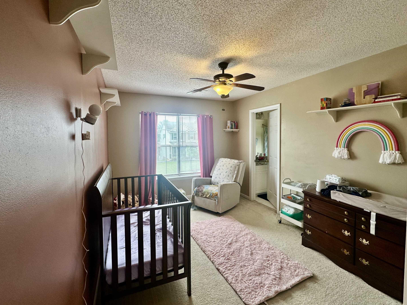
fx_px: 176
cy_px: 143
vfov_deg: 81.7
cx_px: 192
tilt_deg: -3.6
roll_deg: +0.4
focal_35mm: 15
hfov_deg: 98.1
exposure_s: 1/120
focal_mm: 2.22
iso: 80
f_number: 2.2
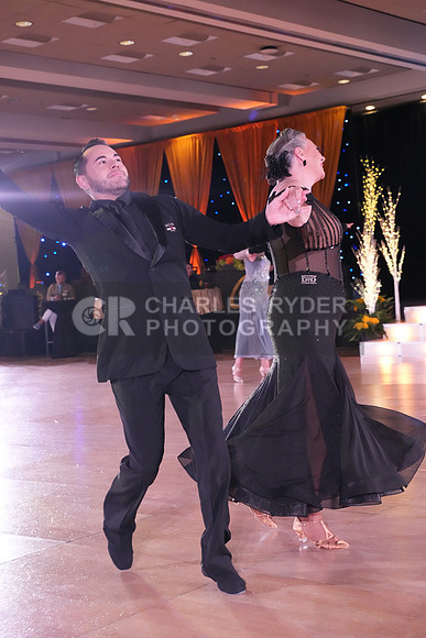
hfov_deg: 24.2
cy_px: 319
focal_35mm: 56
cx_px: 213
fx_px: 993
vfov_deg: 35.6
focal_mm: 56
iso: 10000
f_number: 5.6
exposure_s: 1/400
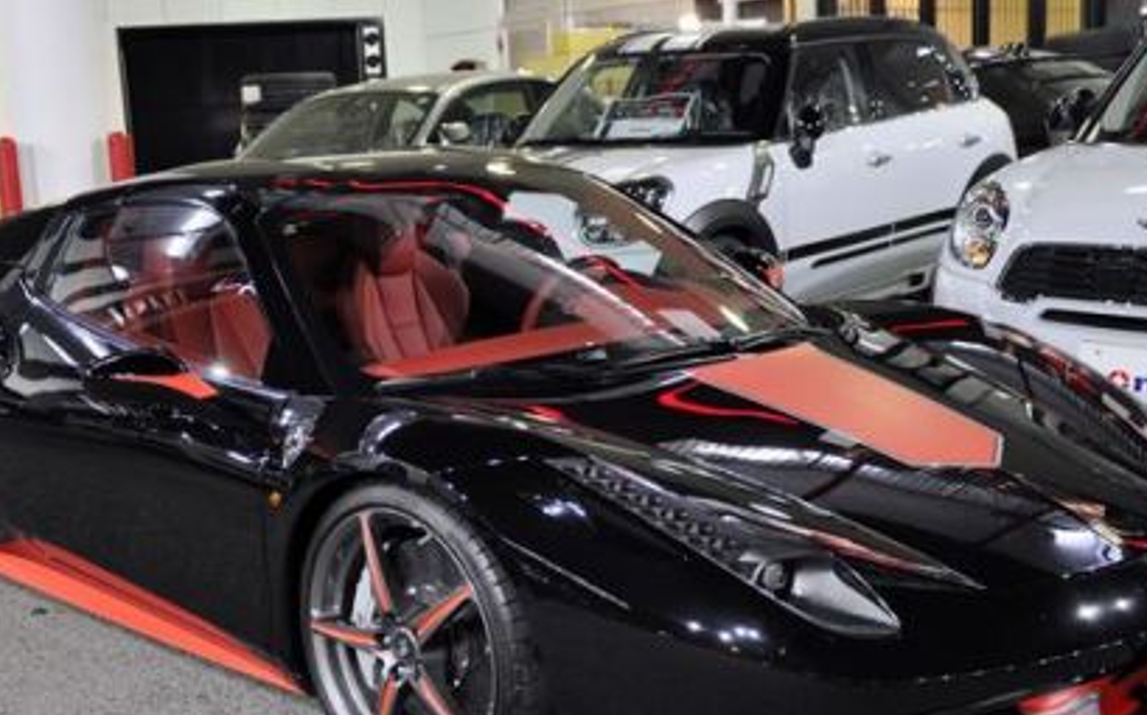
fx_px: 1710
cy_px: 500
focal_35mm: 55
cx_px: 485
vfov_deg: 23.5
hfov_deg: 37.0
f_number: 4
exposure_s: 1/15
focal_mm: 25
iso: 450
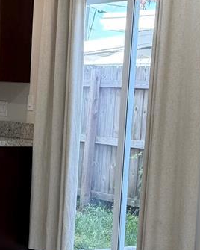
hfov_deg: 13.6
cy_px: 241
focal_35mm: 112
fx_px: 829
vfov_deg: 16.8
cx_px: 5
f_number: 1.78
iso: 80
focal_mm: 6.76
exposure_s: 1/120
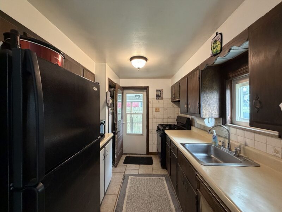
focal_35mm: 14
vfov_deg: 85.7
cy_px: 106
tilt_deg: +0.5
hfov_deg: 102.1
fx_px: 114
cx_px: 141
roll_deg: -0.1
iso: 500
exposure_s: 1/60
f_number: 2.2
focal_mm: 2.22
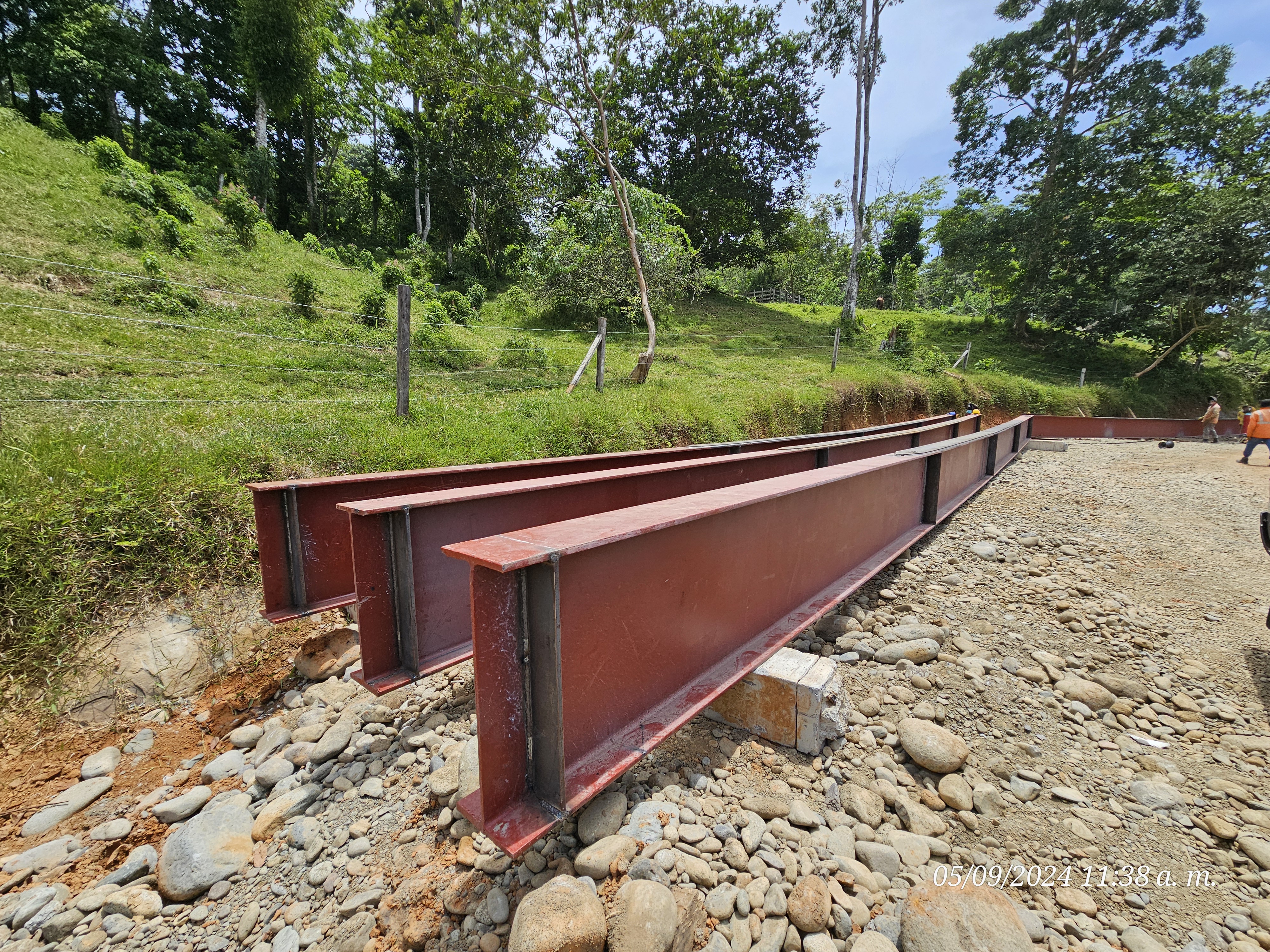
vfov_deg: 89.9
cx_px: 635
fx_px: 477
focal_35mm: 13
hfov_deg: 106.2
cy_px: 476
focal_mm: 2.2
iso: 50
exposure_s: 1/1628
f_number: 2.2
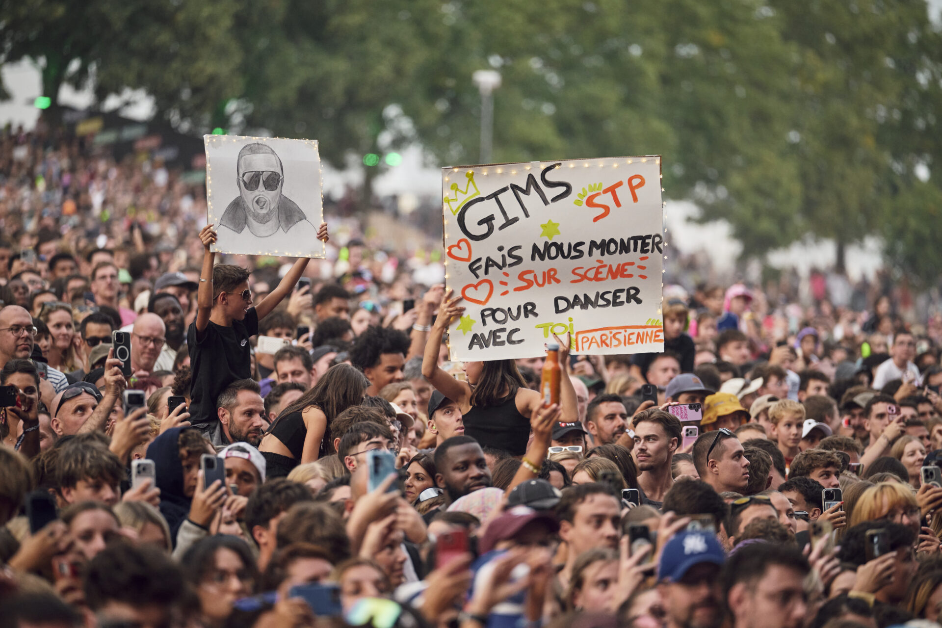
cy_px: 314
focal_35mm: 200
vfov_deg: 6.9
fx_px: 5233
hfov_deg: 10.3
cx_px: 471
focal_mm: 200
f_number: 2.8
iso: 1000
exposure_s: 1/640
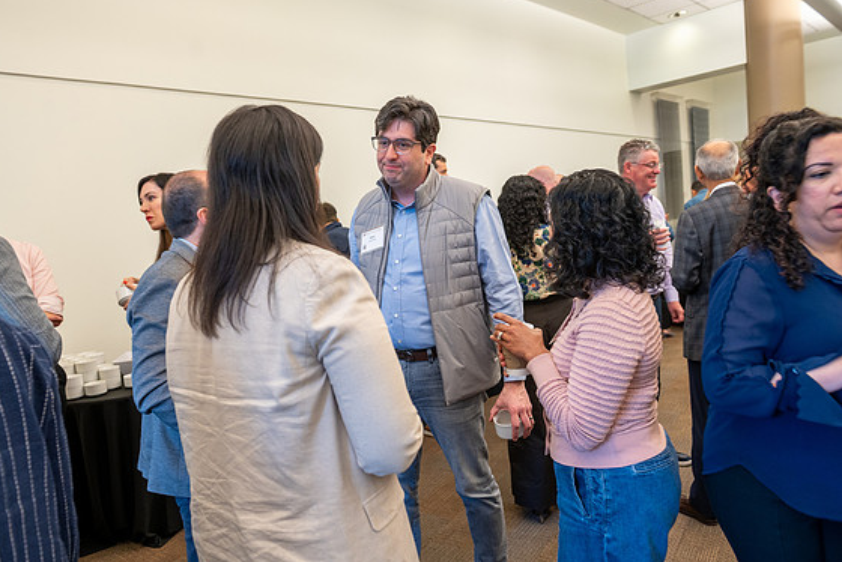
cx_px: 407
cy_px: 285
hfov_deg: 67.3
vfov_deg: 48.0
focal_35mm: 27
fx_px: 632
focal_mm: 26
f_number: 4
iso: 1250
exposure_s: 1/80
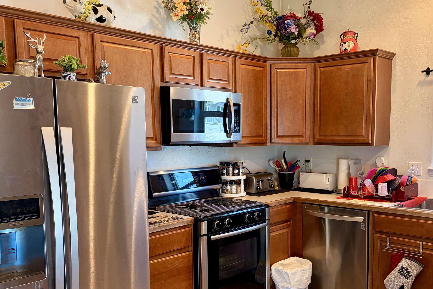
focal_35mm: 37
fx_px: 445
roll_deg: +1.1
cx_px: 250
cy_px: 180
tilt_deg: -5.8
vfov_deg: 35.8
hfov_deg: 51.7
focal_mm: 5.96
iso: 125
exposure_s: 1/60
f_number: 1.6
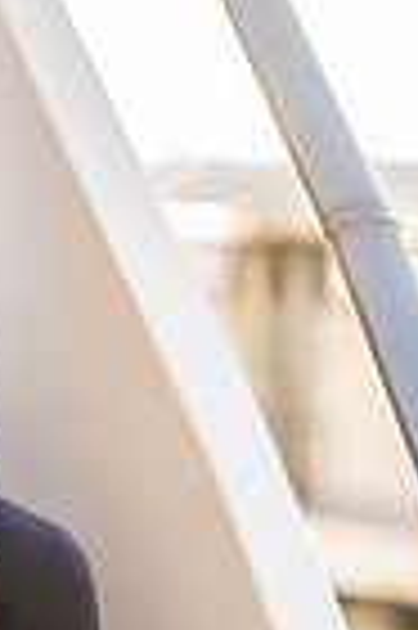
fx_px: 2811
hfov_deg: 8.4
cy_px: 392
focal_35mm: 161
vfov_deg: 12.8
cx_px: -153
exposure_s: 1/1600
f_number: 1.4
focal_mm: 50
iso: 160
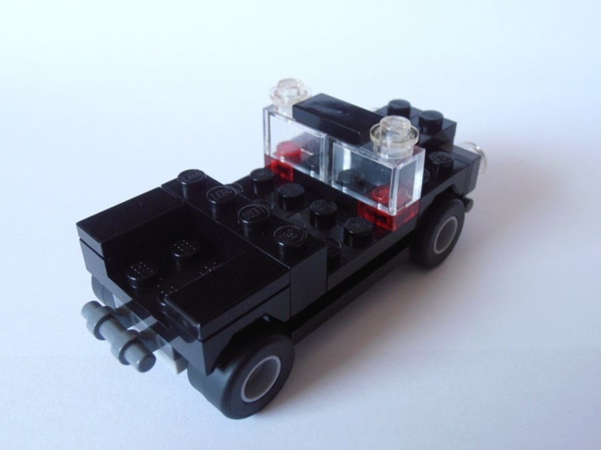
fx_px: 642
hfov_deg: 50.1
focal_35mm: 37
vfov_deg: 38.7
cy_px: 225
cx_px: 300
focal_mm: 6.61
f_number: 3.9
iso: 125
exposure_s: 1/20
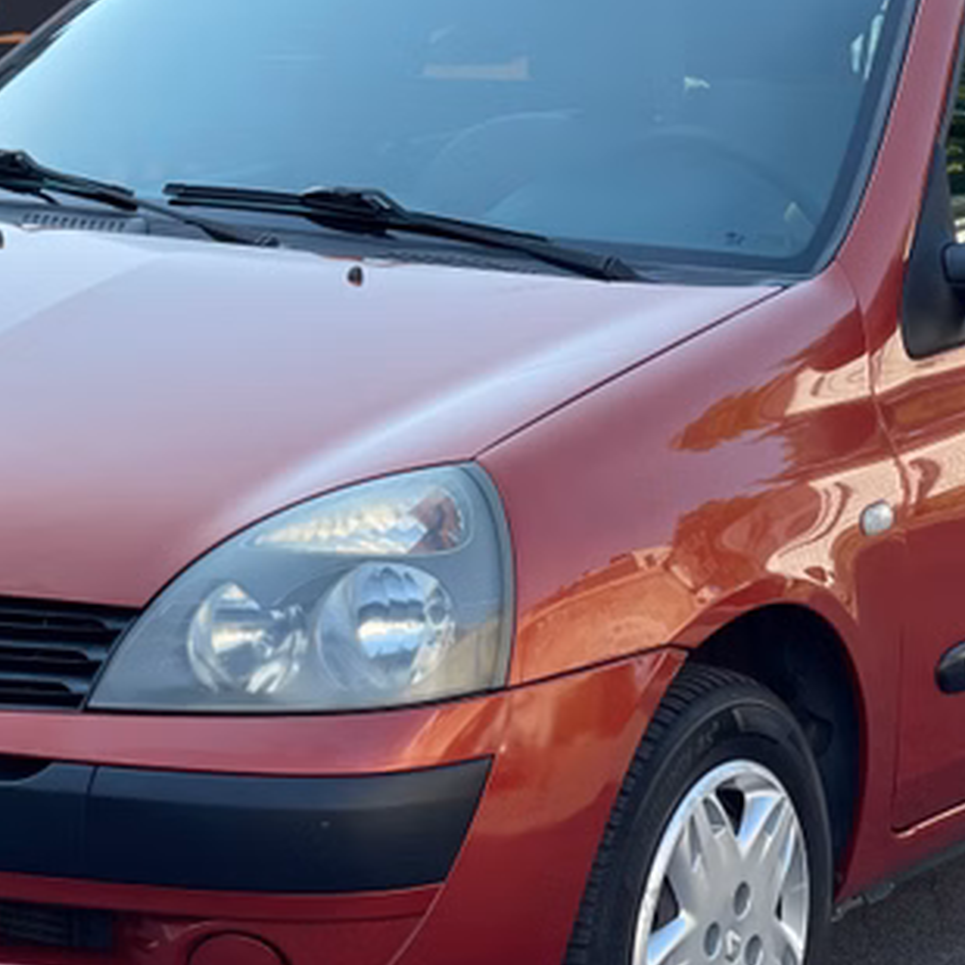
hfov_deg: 12.0
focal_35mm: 146
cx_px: 486
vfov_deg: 12.0
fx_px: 4605
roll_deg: -1.9
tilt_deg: -7.6
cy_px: 361
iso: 32
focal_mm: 7.5
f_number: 2.2
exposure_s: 1/359
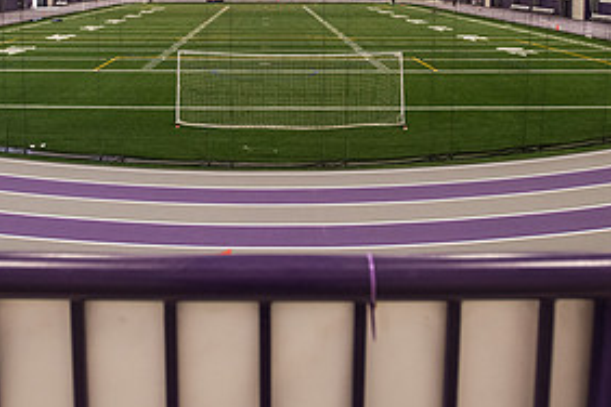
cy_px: 18
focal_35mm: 35
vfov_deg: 35.0
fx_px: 594
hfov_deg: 54.2
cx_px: 260
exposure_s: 1/160
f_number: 4
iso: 1600
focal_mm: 17
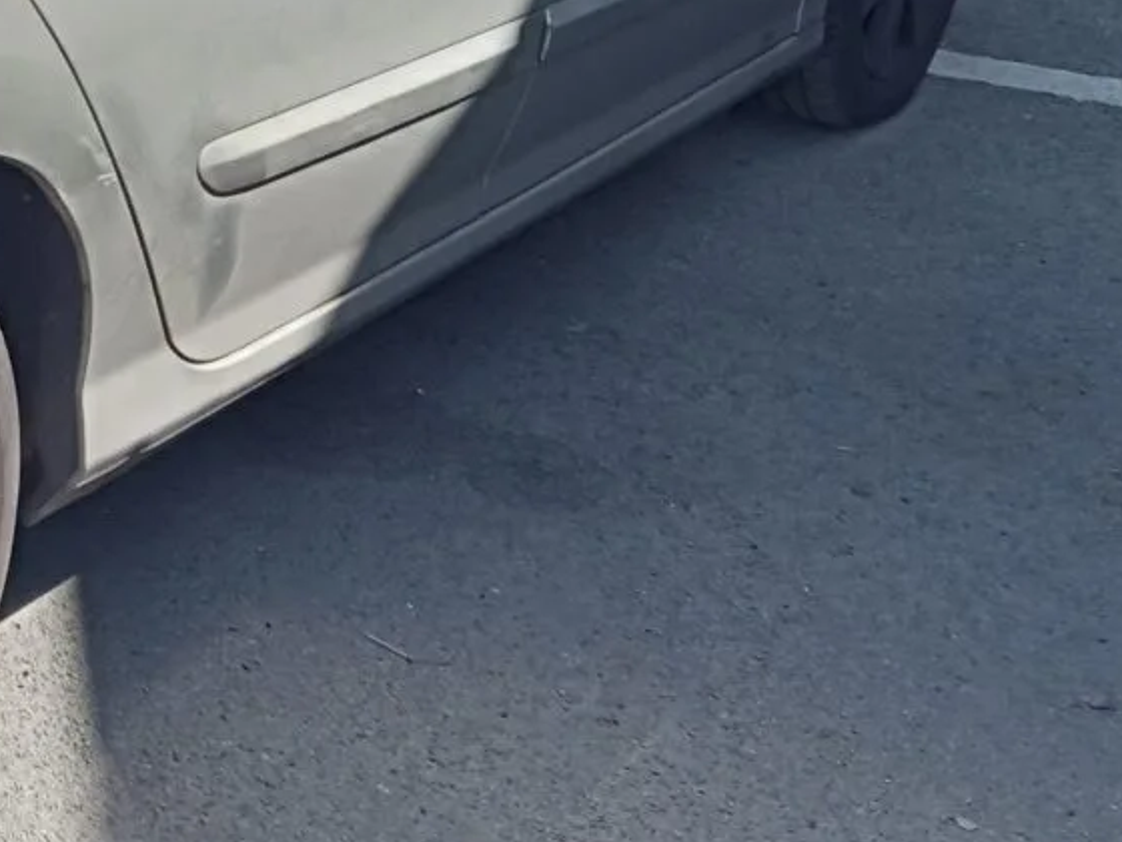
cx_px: -381
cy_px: -148
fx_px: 3112
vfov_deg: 14.9
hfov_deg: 18.8
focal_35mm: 96
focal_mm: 3.46
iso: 100
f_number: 2.2
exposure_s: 1/409
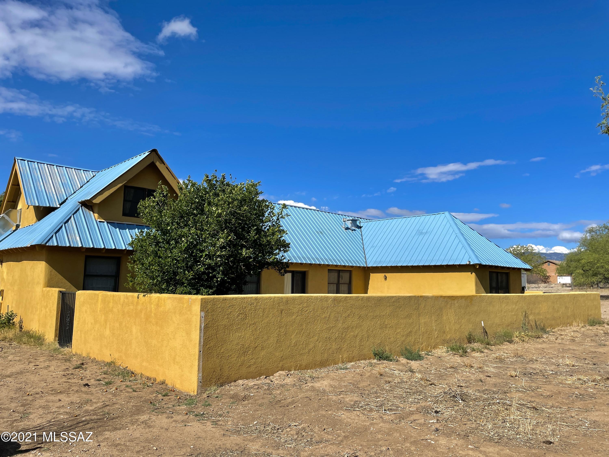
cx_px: 304
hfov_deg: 67.3
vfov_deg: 53.1
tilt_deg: +6.9
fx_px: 457
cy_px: 228
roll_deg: -0.4
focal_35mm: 26
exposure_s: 1/5291
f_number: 1.6
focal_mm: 4.2
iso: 32
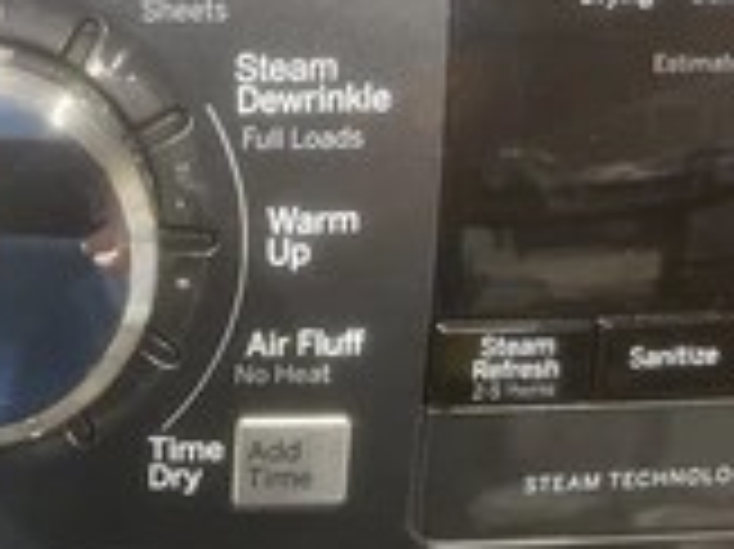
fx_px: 1356
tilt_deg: -28.6
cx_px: -23
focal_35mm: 64
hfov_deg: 28.2
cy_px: 378
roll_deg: +1.8
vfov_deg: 22.8
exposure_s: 1/60
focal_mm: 5.1
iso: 320
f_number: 1.6
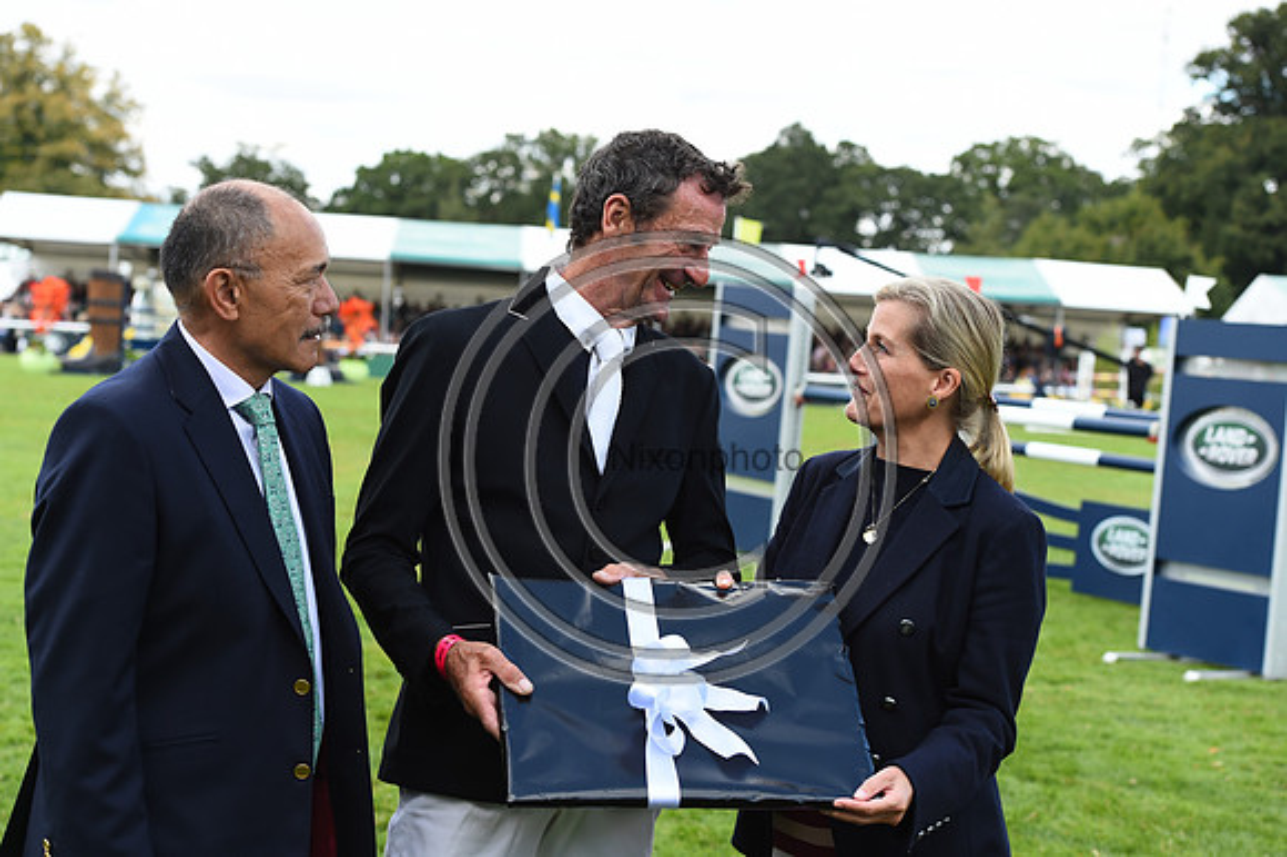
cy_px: 428
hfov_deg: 28.9
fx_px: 2501
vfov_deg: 19.4
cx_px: 644
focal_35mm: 70
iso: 1000
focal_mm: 70
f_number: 5.6
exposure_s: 1/1600
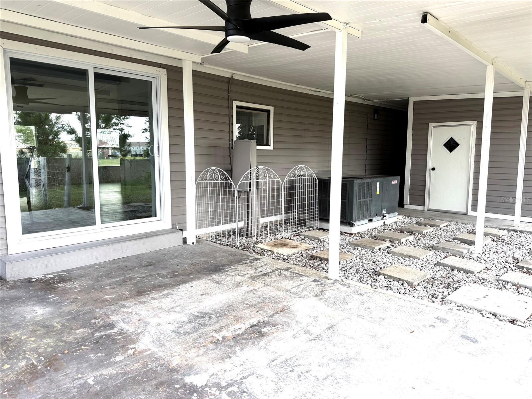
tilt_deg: -6.5
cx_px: 266
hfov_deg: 71.6
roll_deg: +0.1
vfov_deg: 56.8
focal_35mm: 24
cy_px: 200
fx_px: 369
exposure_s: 1/501
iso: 80
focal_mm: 6.76
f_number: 1.78
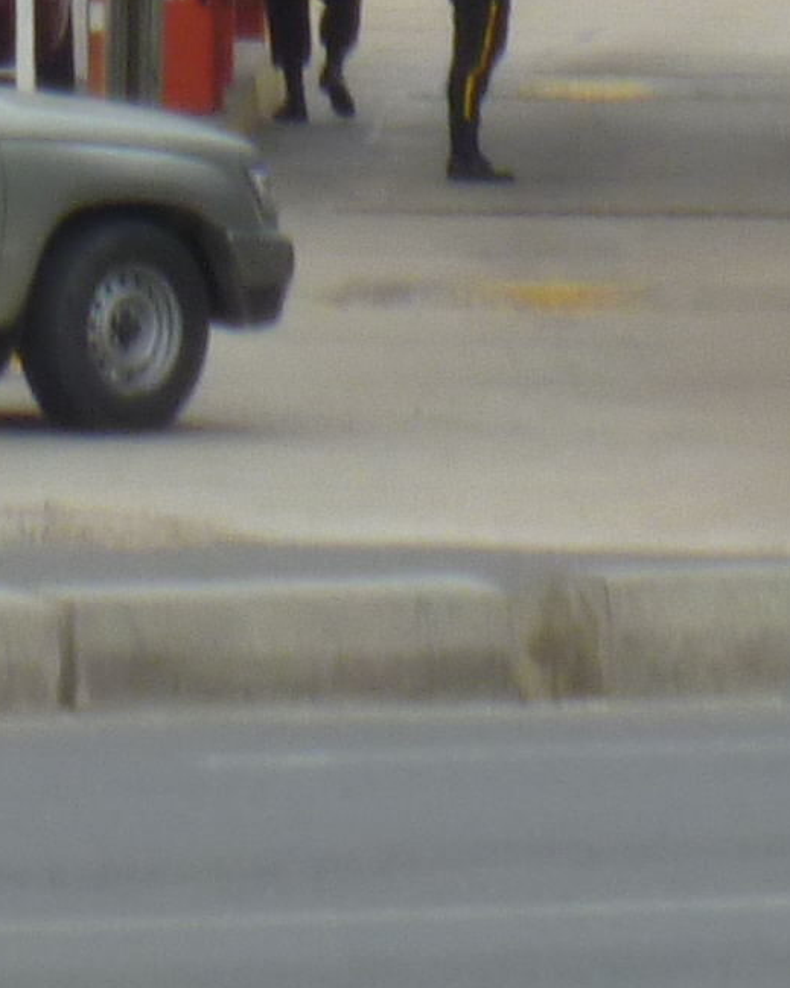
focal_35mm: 715
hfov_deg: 2.2
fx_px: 20902
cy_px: -1340
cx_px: 32
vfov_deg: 2.7
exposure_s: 1/160
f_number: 7.1
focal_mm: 19.5
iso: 80
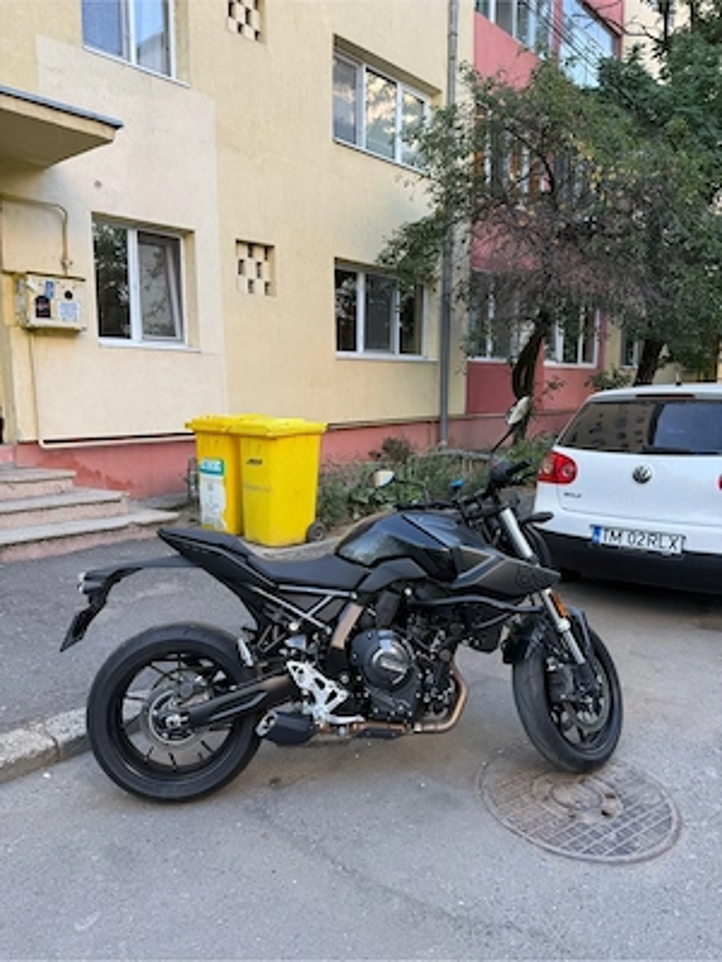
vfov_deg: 71.6
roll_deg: -0.6
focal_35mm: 24
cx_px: 361
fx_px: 667
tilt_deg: -6.3
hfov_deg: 56.8
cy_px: 481
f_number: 1.78
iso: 64
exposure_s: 1/194
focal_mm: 6.76
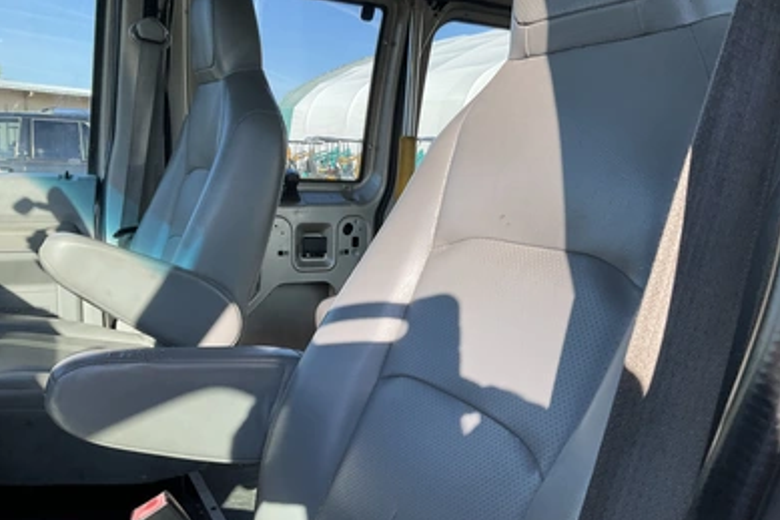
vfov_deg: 42.2
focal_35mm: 31
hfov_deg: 60.3
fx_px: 671
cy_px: 297
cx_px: 383
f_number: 1.8
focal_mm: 3
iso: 25
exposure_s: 1/428
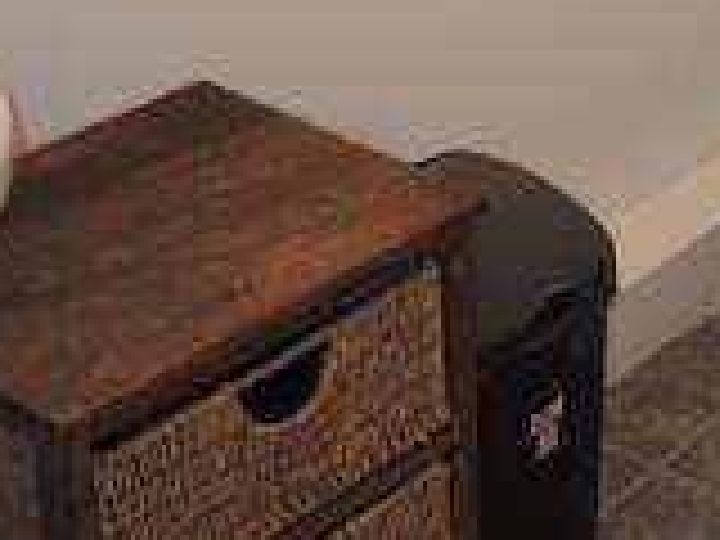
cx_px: 785
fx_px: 2122
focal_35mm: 102
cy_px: -155
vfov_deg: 14.0
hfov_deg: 18.5
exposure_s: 1/40
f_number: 2
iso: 160
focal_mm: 6
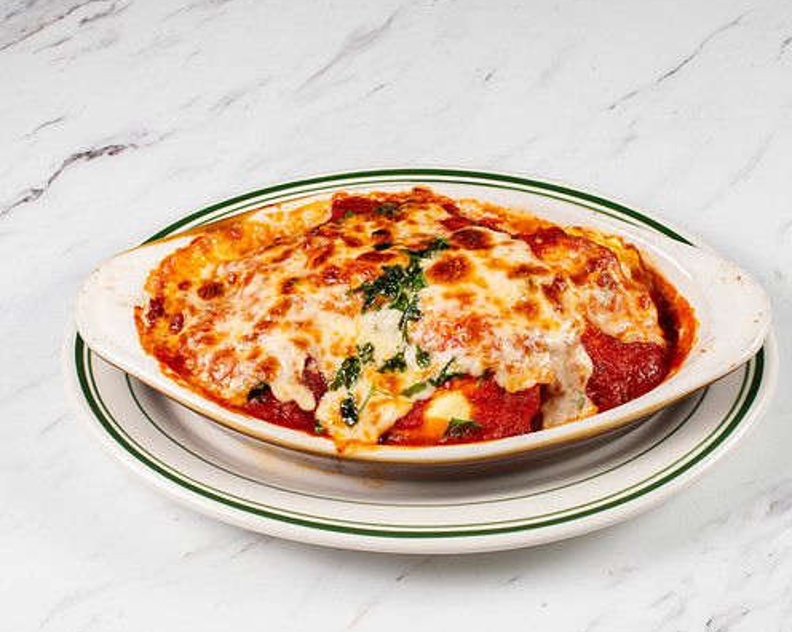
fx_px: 1616
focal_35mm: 69
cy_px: 313
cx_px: 416
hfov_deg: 27.5
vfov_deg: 22.1
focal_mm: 50
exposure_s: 1/250
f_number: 11
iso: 200
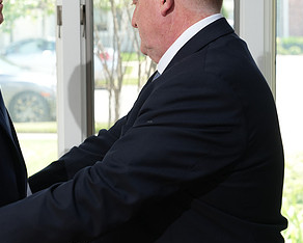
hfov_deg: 20.0
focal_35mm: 95
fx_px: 852
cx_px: 85
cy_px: 68
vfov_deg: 16.1
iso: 320
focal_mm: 51
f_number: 4
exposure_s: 1/200
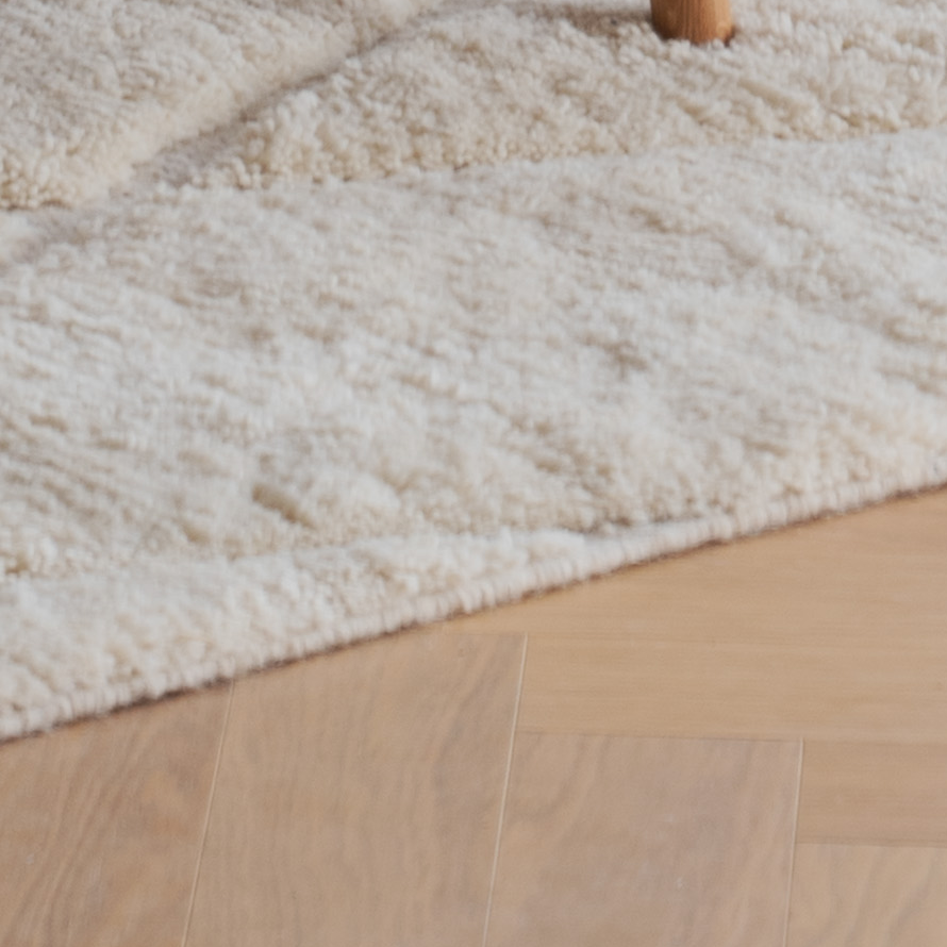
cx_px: -43
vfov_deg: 3.2
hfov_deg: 3.3
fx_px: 16342
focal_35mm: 528
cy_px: -2395
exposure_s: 1/6
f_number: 4
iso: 80
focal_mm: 67
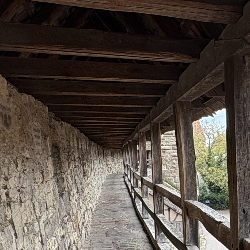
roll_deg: +1.0
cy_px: 200
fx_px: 433
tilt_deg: -6.7
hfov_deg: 28.2
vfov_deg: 31.4
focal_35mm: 53
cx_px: 297
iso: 64
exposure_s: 1/242
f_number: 2.2
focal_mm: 2.22
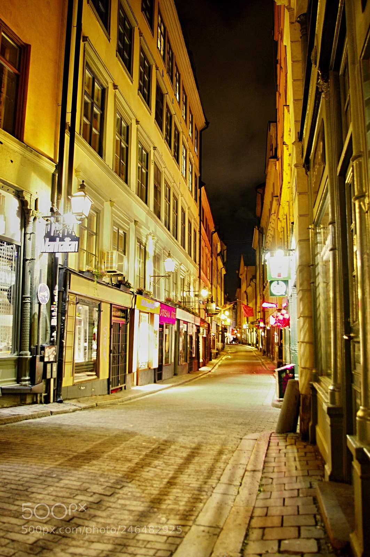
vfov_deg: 62.0
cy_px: 278
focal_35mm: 30
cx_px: 185
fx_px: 464
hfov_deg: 43.5
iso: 100
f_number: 4
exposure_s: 1.5
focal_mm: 20
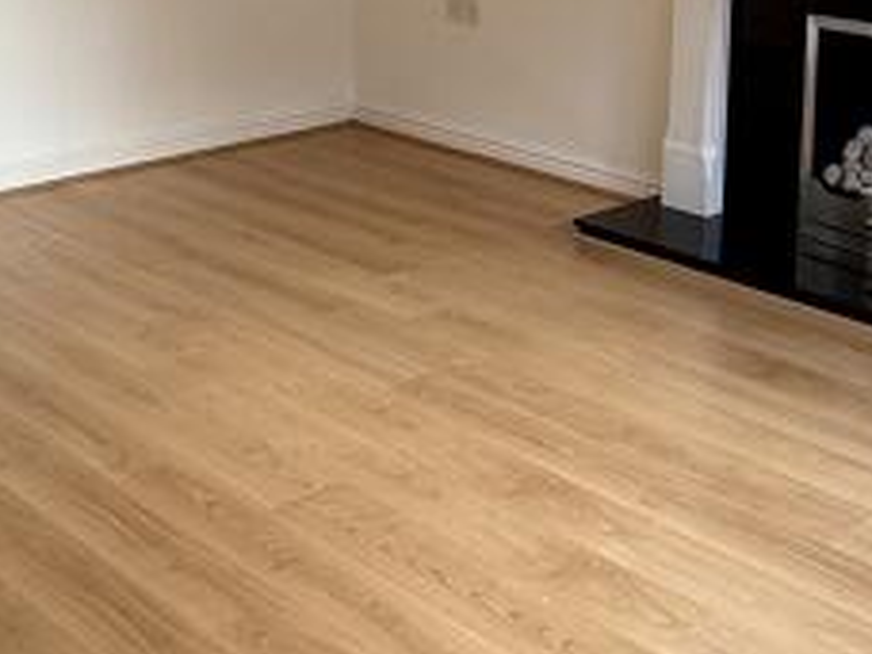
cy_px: 46
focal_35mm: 63
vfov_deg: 22.6
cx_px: 421
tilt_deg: -10.7
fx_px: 1587
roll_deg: -0.2
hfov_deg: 30.7
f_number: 2.2
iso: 64
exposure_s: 1/99
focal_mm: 2.22
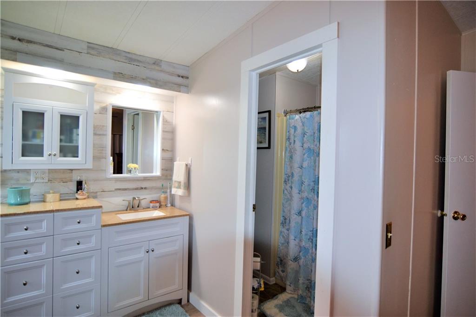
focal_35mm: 18
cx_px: 238
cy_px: 158
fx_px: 238
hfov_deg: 90.0
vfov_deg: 67.3
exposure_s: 1/125
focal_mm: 12
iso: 400
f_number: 4
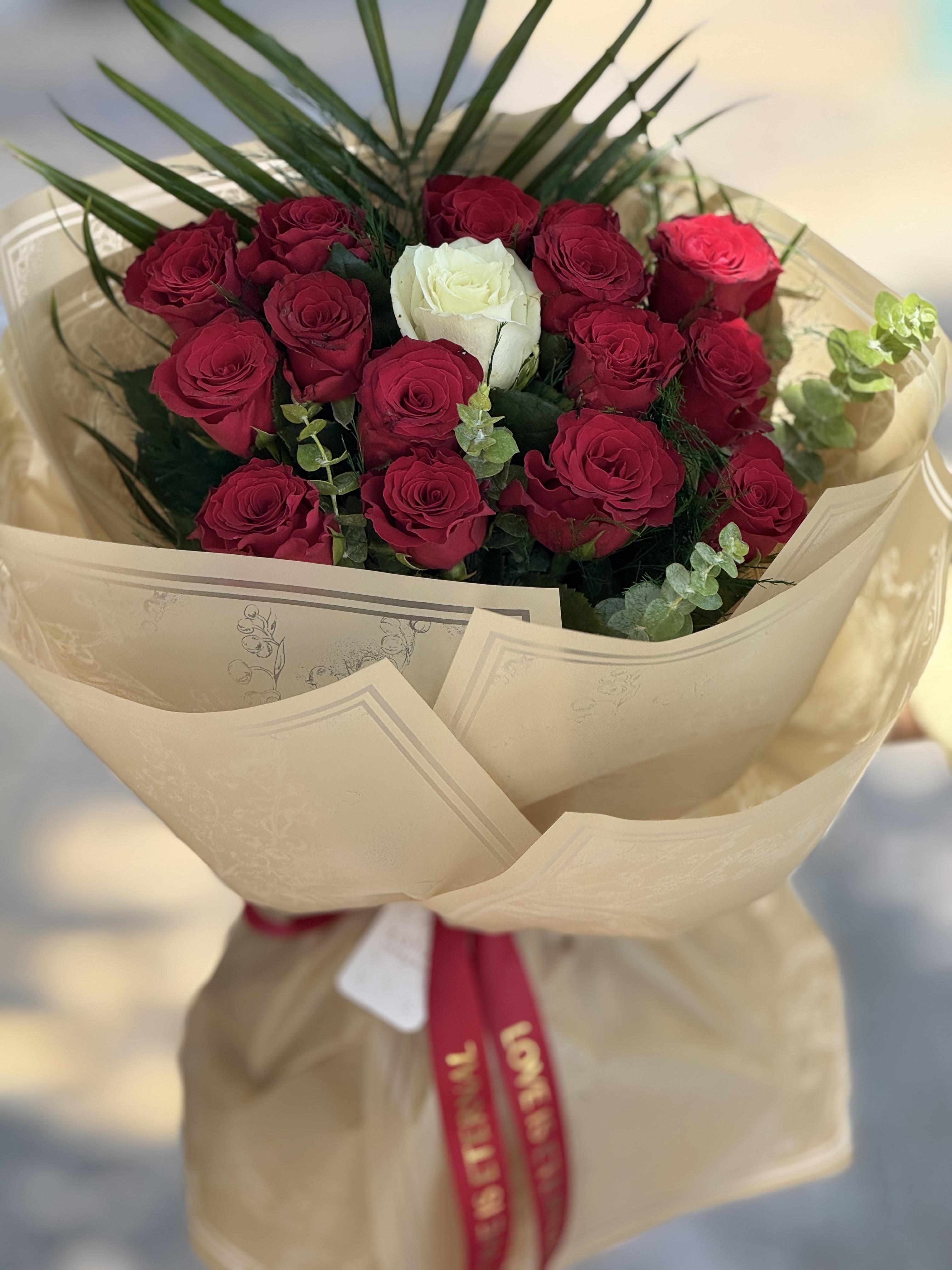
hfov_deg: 12.3
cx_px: 476
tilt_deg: -14.1
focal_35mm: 120
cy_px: 635
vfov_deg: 16.4
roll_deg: -0.5
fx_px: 4400
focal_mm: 15.66
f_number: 2.8
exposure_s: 1/279
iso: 64
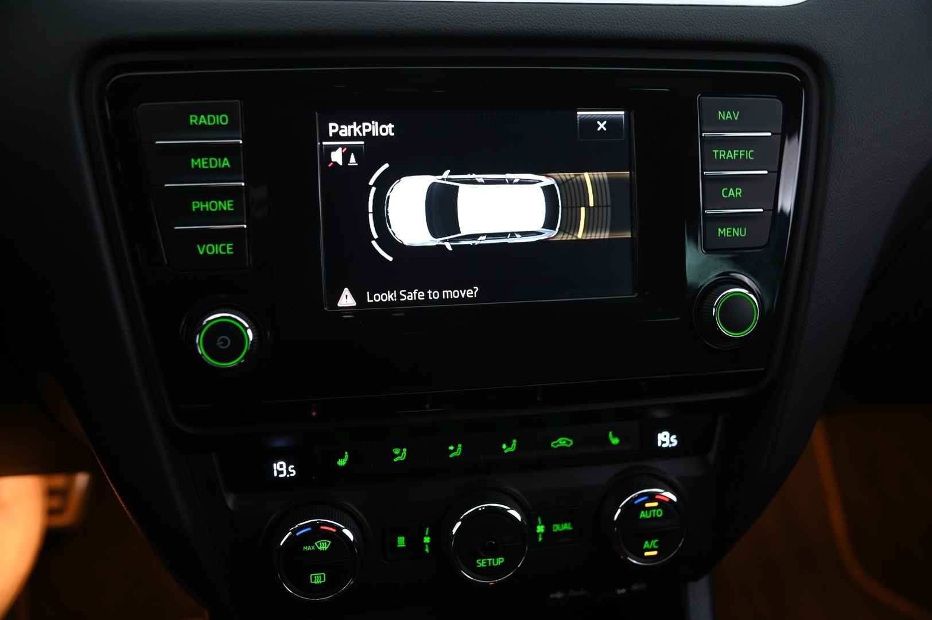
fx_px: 983
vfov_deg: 35.0
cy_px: 310
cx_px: 466
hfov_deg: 50.7
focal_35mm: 38
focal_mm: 38
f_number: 4
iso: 2000
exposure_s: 1/20
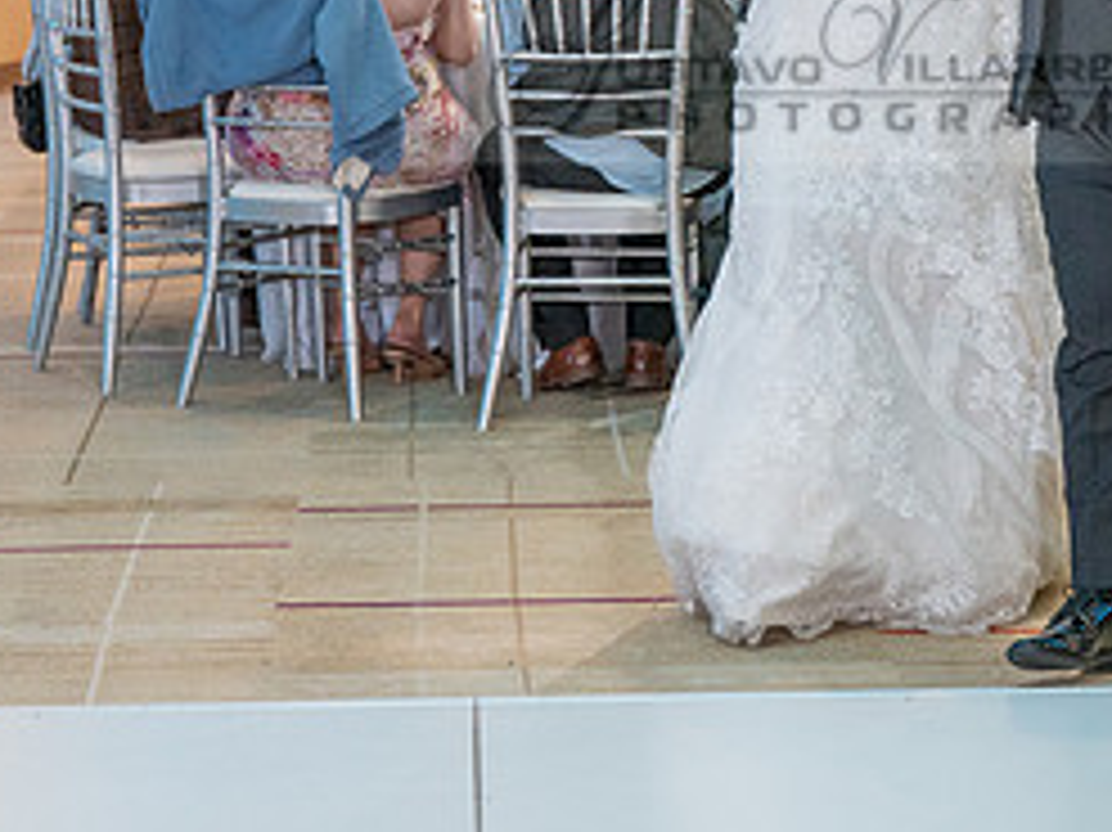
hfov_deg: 12.5
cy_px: 56
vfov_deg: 9.3
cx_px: 842
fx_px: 5073
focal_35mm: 158
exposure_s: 1/200
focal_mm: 70
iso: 1600
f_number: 3.2
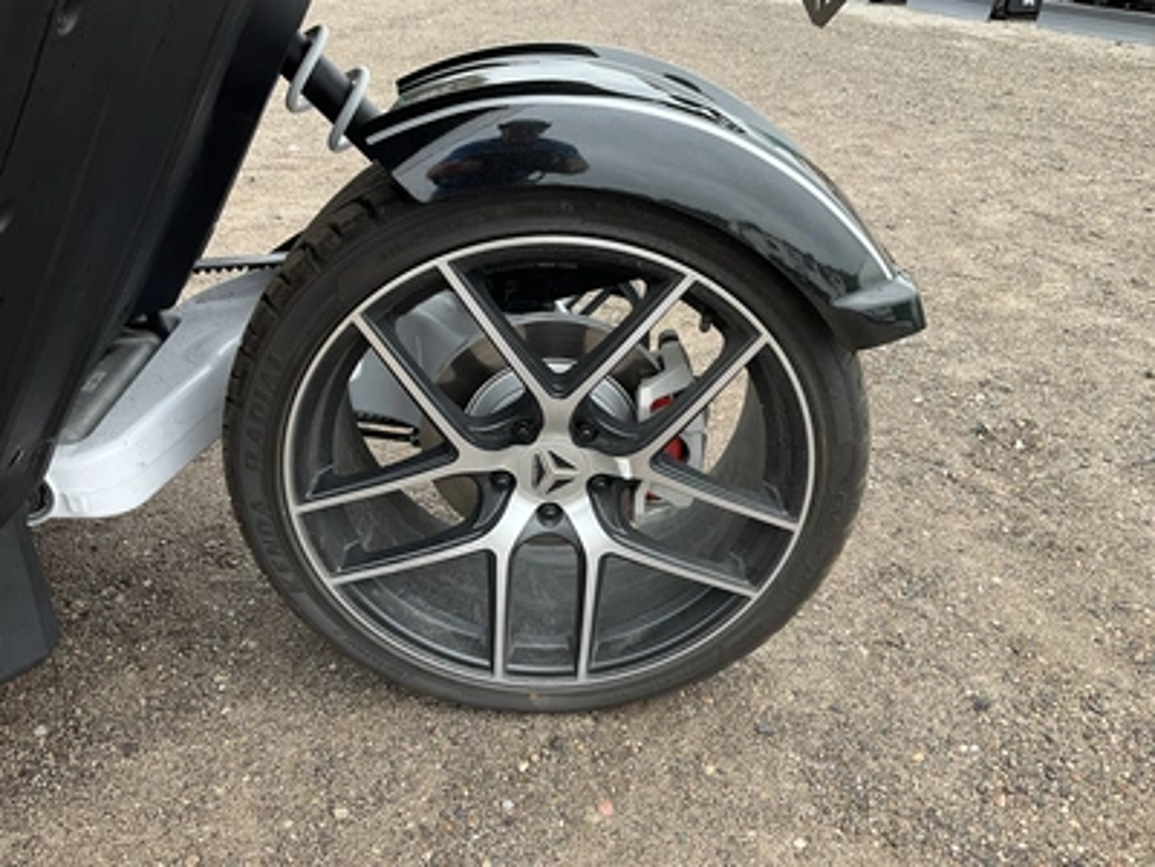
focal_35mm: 29
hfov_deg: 61.7
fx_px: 968
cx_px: 578
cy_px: 434
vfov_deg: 48.2
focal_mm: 3
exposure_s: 1/122
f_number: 1.8
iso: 25
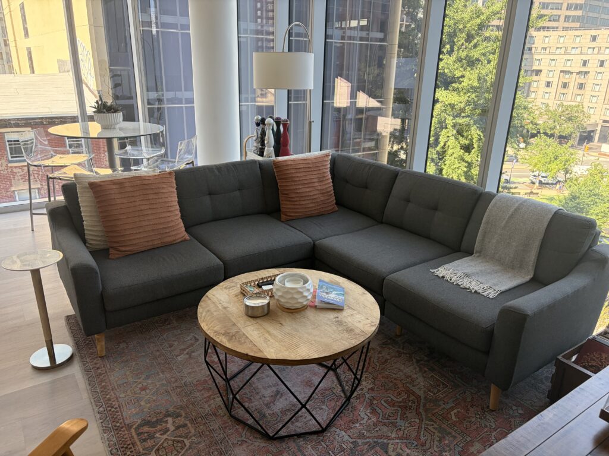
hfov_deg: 67.3
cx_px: 304
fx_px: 457
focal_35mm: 26
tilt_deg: -19.2
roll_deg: -1.3
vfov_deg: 53.1
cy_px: 228
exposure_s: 1/221
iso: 100
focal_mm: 5.96
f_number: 1.6
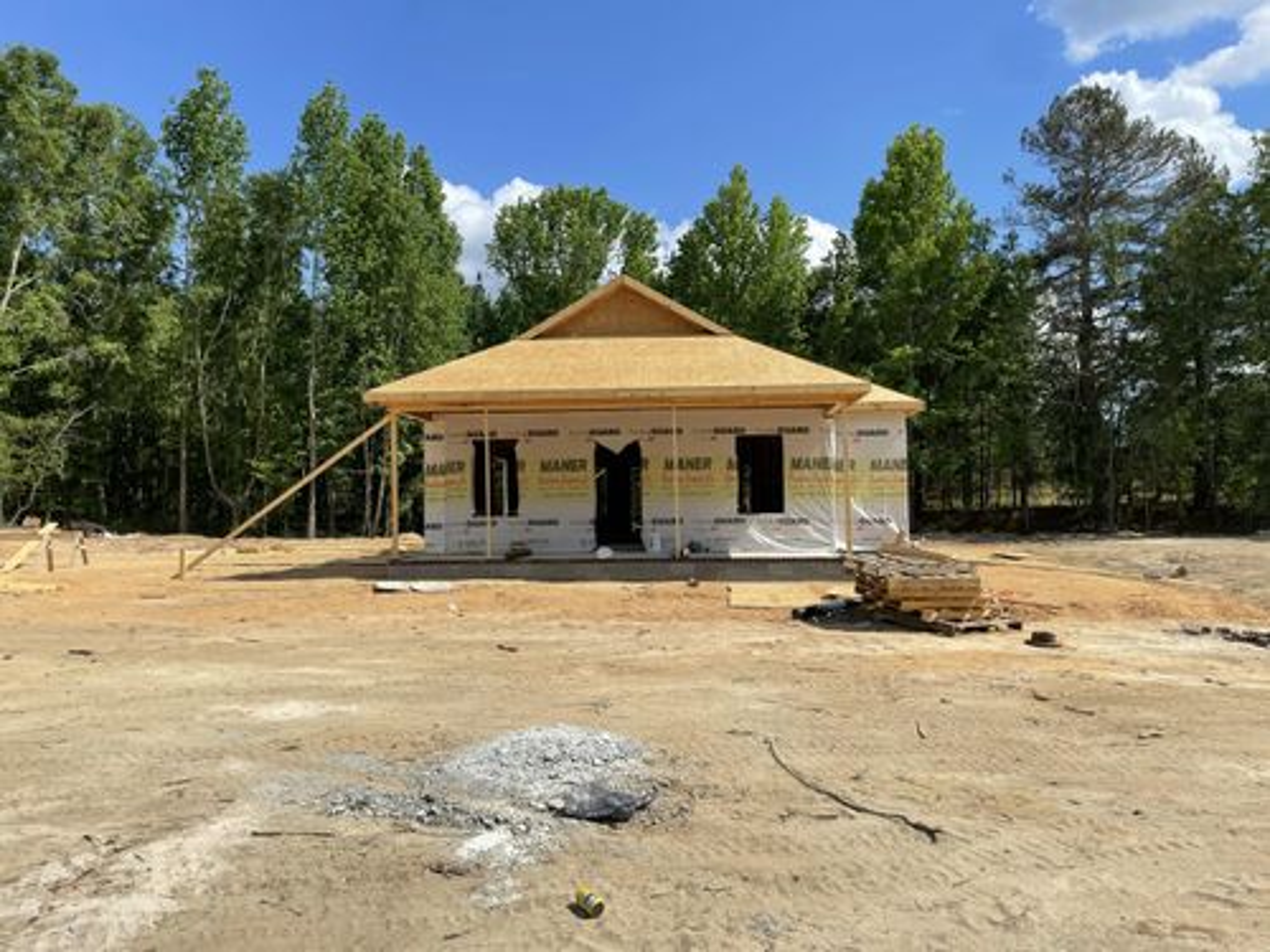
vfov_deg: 53.1
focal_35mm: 26
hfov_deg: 67.3
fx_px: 954
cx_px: 635
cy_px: 476
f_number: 1.6
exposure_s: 1/4132
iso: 32
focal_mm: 4.2
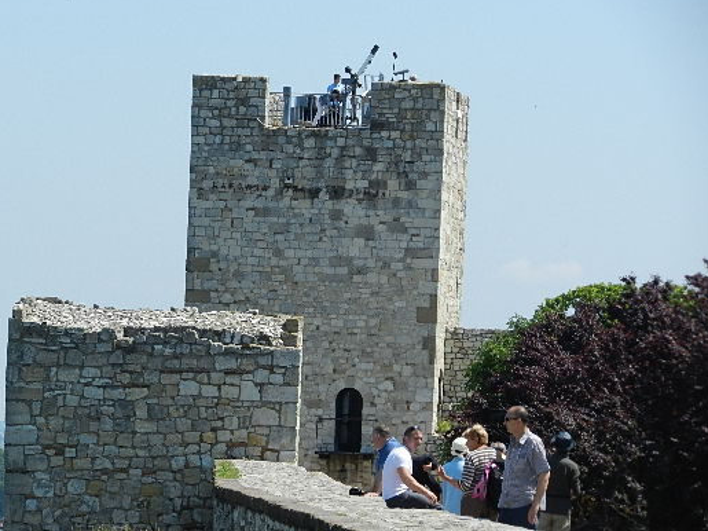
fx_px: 4192
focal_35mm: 205
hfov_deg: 9.7
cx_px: 274
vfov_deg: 7.2
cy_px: 267
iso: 160
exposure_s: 1/800
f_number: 5.3
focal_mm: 29.7
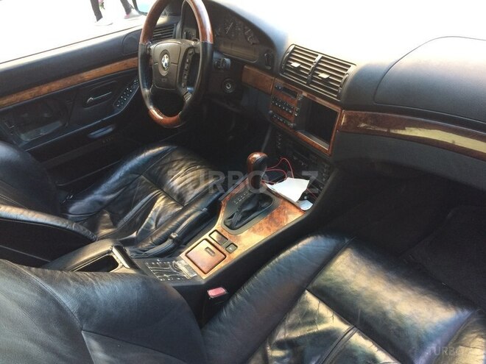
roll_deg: +12.7
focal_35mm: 29
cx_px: 243
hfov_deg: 61.7
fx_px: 407
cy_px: 182
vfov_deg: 48.2
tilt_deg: -33.6
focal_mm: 4.15
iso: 64
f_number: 2.2
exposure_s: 1/33
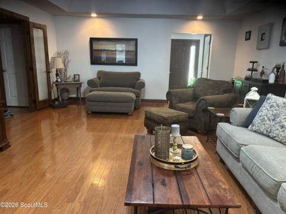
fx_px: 215
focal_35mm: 26
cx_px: 143
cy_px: 107
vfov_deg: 53.0
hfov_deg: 67.4
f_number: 1.6
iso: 500
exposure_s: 1/40
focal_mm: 5.96
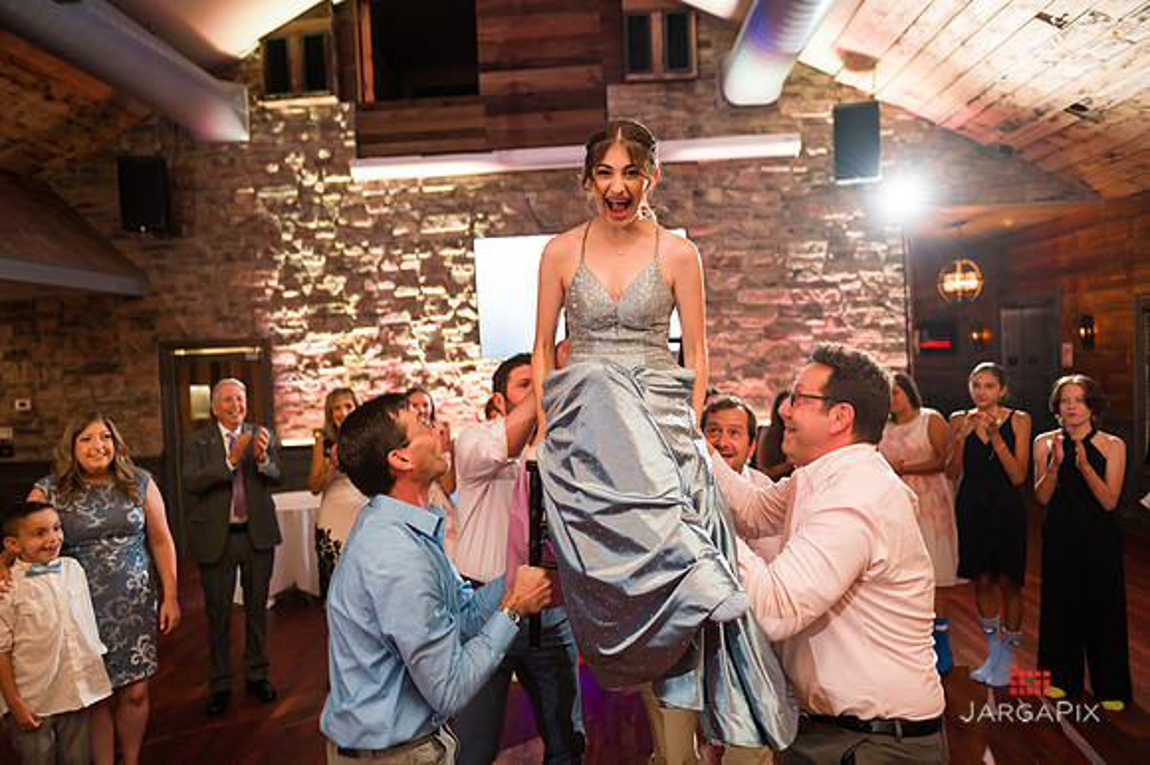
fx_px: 766
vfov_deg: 53.1
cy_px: 382
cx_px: 575
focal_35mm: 24
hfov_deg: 73.8
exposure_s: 1/125
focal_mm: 24
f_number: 3.2
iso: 1250
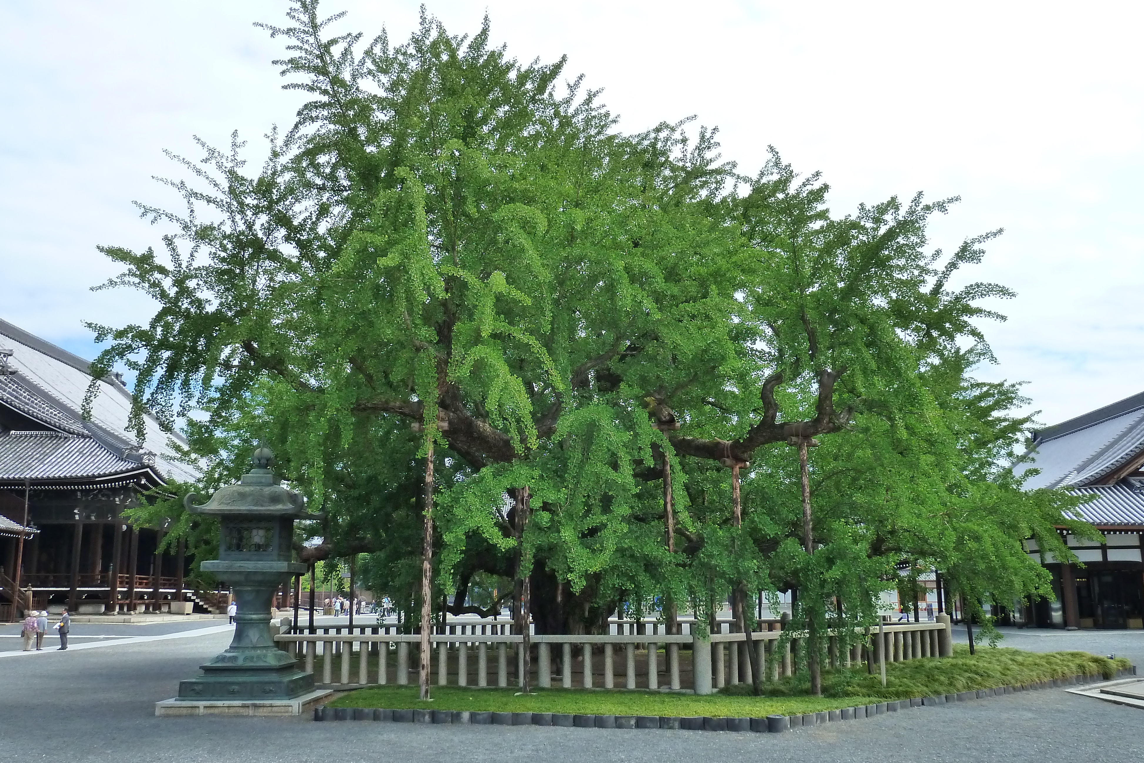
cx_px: 582
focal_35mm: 32
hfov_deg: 58.7
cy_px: 391
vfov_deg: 41.1
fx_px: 1017
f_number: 4
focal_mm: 5
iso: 200
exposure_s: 1/500
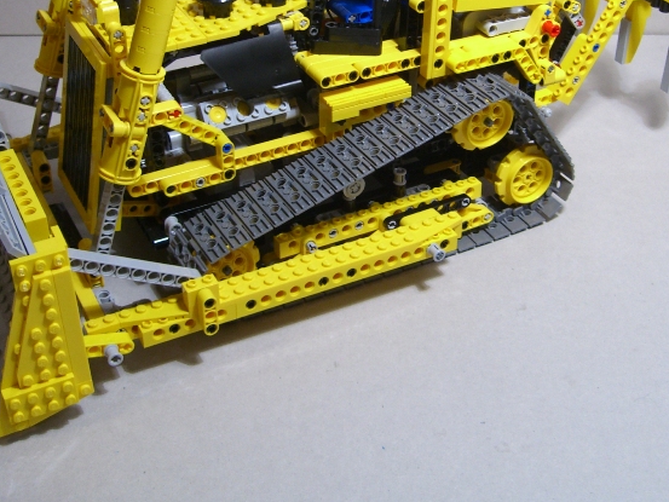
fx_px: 1063
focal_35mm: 55
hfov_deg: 34.9
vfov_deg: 26.3
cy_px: 144
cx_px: 344
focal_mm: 7.9
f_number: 2.8
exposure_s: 1/10
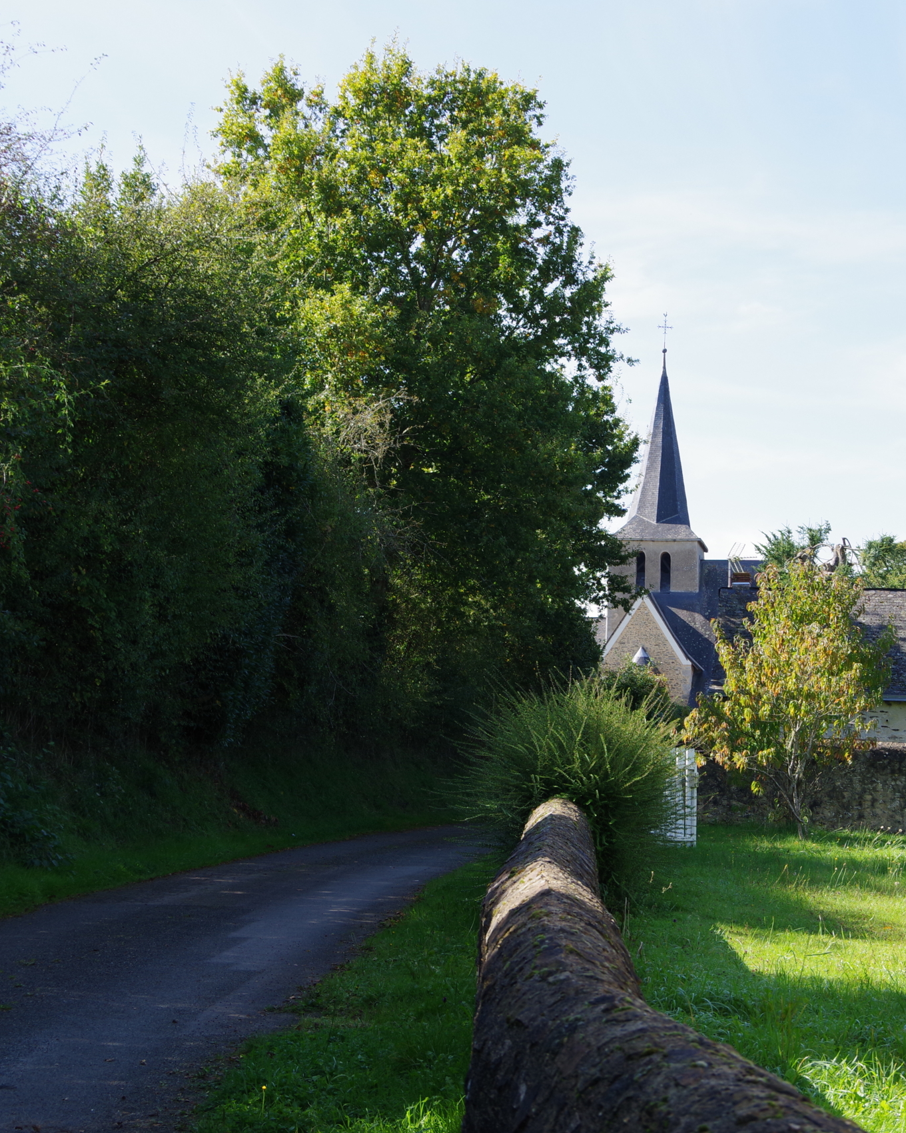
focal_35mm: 65
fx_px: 2179
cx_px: 540
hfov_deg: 23.5
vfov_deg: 29.1
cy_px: 567
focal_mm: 31
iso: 200
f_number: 7.1
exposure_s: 1/200
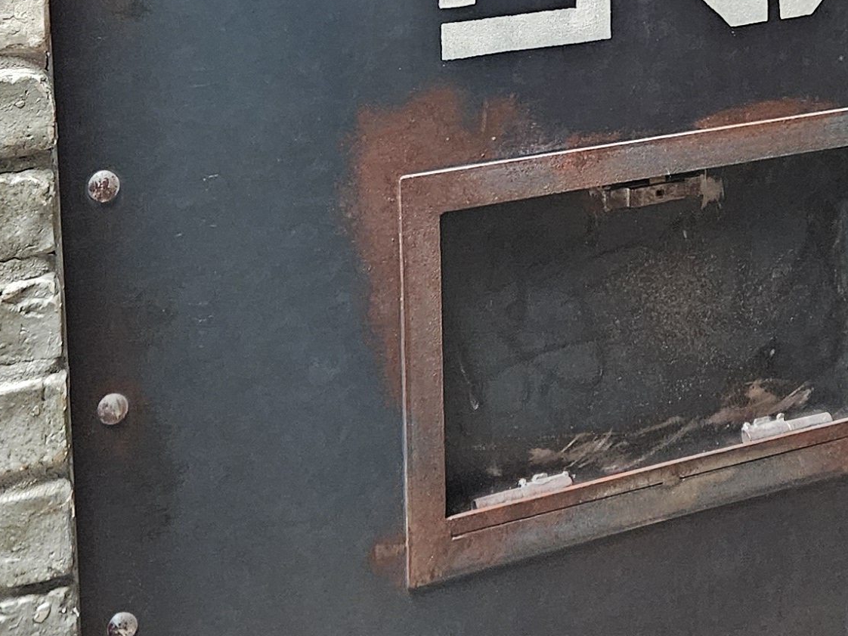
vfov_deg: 17.3
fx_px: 2008
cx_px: 667
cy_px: -87
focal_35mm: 82
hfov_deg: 23.5
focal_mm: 5.4
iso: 640
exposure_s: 1/40
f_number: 1.8
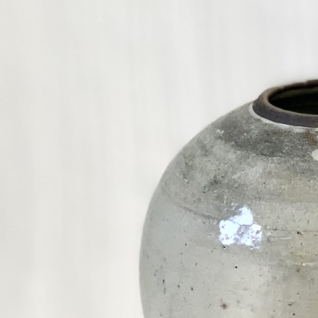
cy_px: 196
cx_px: 268
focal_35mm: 114
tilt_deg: -18.8
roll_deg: +5.3
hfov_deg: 15.2
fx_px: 1185
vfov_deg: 15.3
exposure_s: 1/122
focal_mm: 6
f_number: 2.4
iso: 40
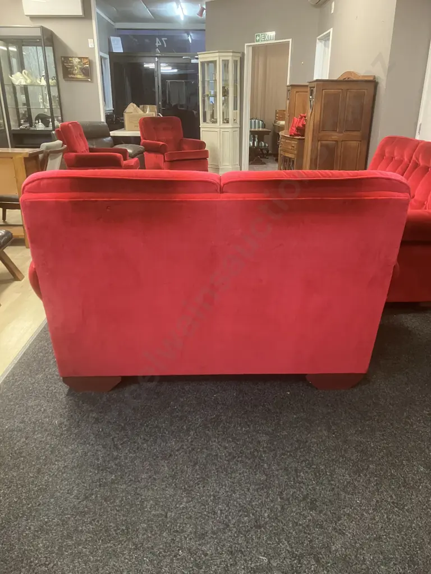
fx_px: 465
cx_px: 216
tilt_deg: -21.1
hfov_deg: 49.7
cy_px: 287
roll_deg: -0.2
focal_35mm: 28
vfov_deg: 63.4
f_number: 1.8
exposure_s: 1/33
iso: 400
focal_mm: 3.99
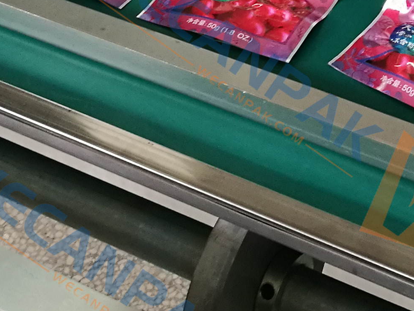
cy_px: -181
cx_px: 314
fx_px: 1303
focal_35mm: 109
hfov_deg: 17.9
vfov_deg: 12.8
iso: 200
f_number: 2.2
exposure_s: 1/50
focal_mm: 4.5
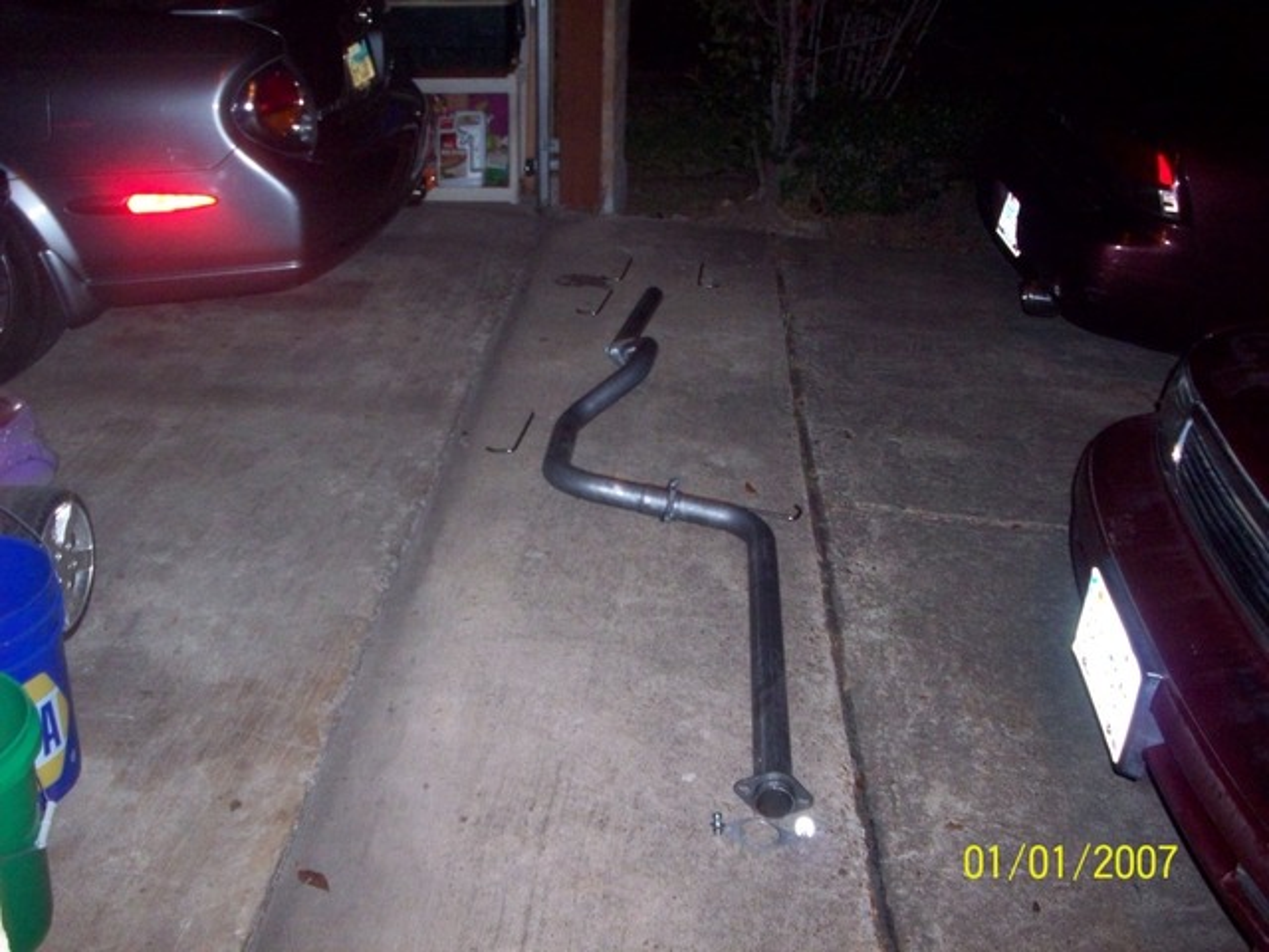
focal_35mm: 37
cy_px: 476
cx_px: 634
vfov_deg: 38.7
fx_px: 1356
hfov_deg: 50.1
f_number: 2.8
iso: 200
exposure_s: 1/45
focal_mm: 6.2
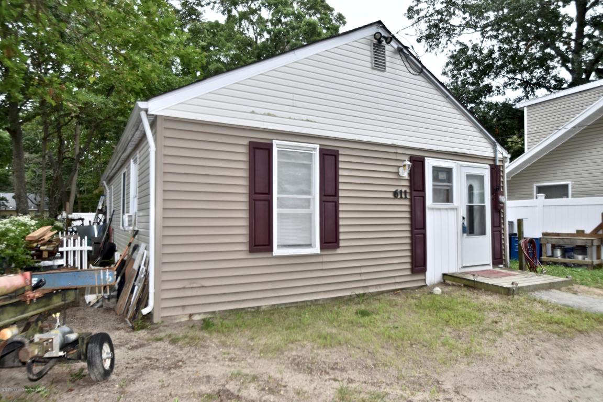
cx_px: 302
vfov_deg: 56.1
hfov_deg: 77.3
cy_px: 201
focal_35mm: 22
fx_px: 377
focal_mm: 15
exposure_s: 1/200
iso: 450
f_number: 5
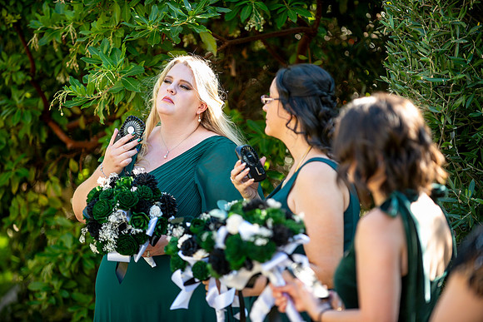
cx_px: 242
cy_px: 161
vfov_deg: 8.9
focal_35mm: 155
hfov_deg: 13.2
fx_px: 2080
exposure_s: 1/500
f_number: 2.8
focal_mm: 155
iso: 400
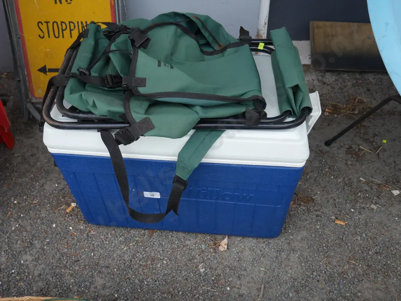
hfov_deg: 53.9
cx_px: 200
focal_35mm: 34
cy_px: 150
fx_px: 394
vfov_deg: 41.8
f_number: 4
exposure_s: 1/200
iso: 200
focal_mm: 17
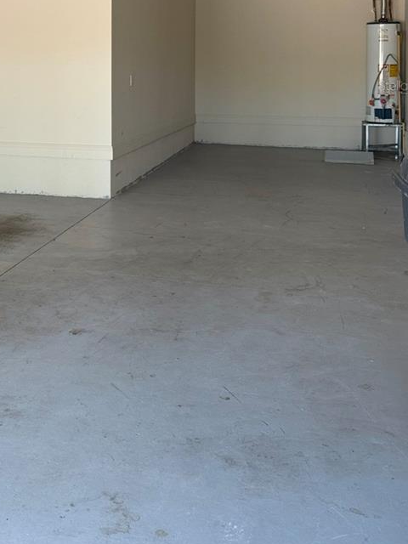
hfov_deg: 31.0
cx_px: 56
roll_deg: +0.1
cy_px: 85
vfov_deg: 39.8
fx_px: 707
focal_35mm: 45
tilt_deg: -0.3
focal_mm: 6.76
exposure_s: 1/120
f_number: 1.78
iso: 100
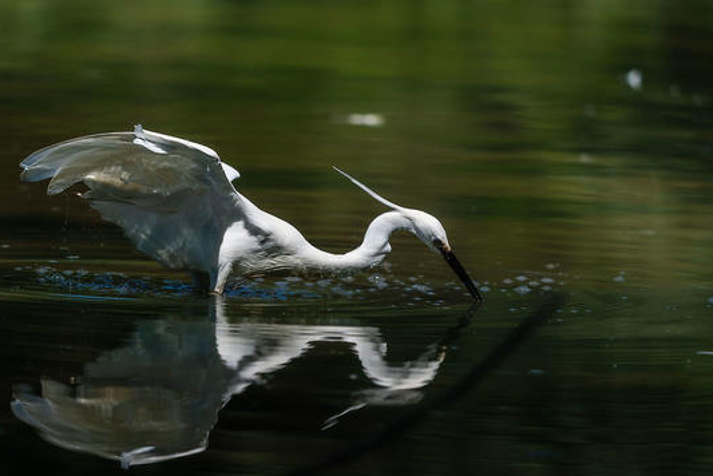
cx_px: 333
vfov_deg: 3.1
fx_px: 8917
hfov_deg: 4.6
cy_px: 249
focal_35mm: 450
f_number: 6.3
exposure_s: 1/10000
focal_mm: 400
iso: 800
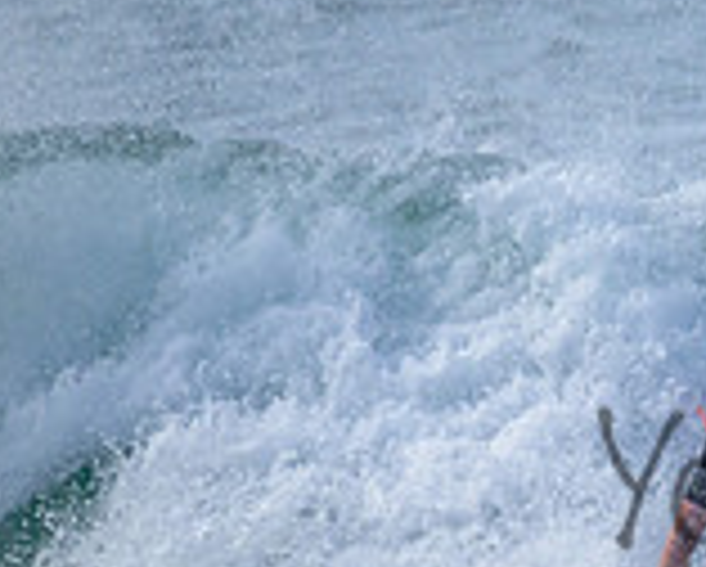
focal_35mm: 2774
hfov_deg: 0.7
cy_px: 439
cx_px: 1061
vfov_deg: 0.6
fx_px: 58034
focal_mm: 800
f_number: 11
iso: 2500
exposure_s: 1/1250
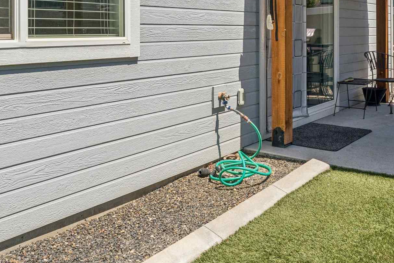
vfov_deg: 29.8
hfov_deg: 44.3
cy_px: 31
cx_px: 275
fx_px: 473
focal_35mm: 43
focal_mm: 17.1
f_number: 13
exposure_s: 1/250
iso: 400
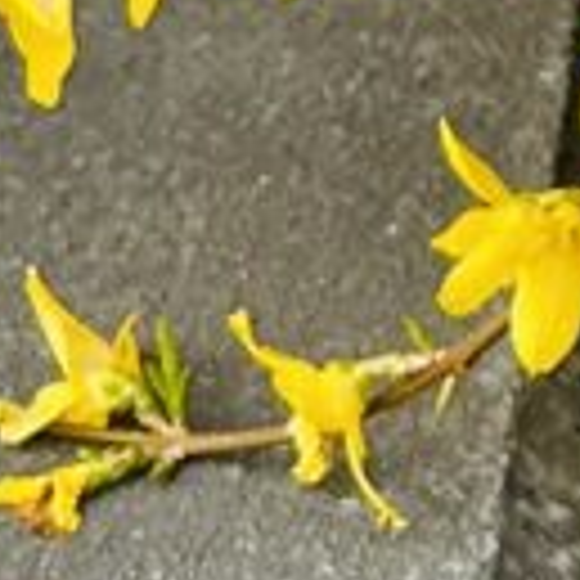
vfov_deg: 7.3
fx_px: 4038
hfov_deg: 7.1
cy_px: -1187
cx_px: 1906
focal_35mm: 213
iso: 50
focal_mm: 5.7
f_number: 1.5
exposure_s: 1/552
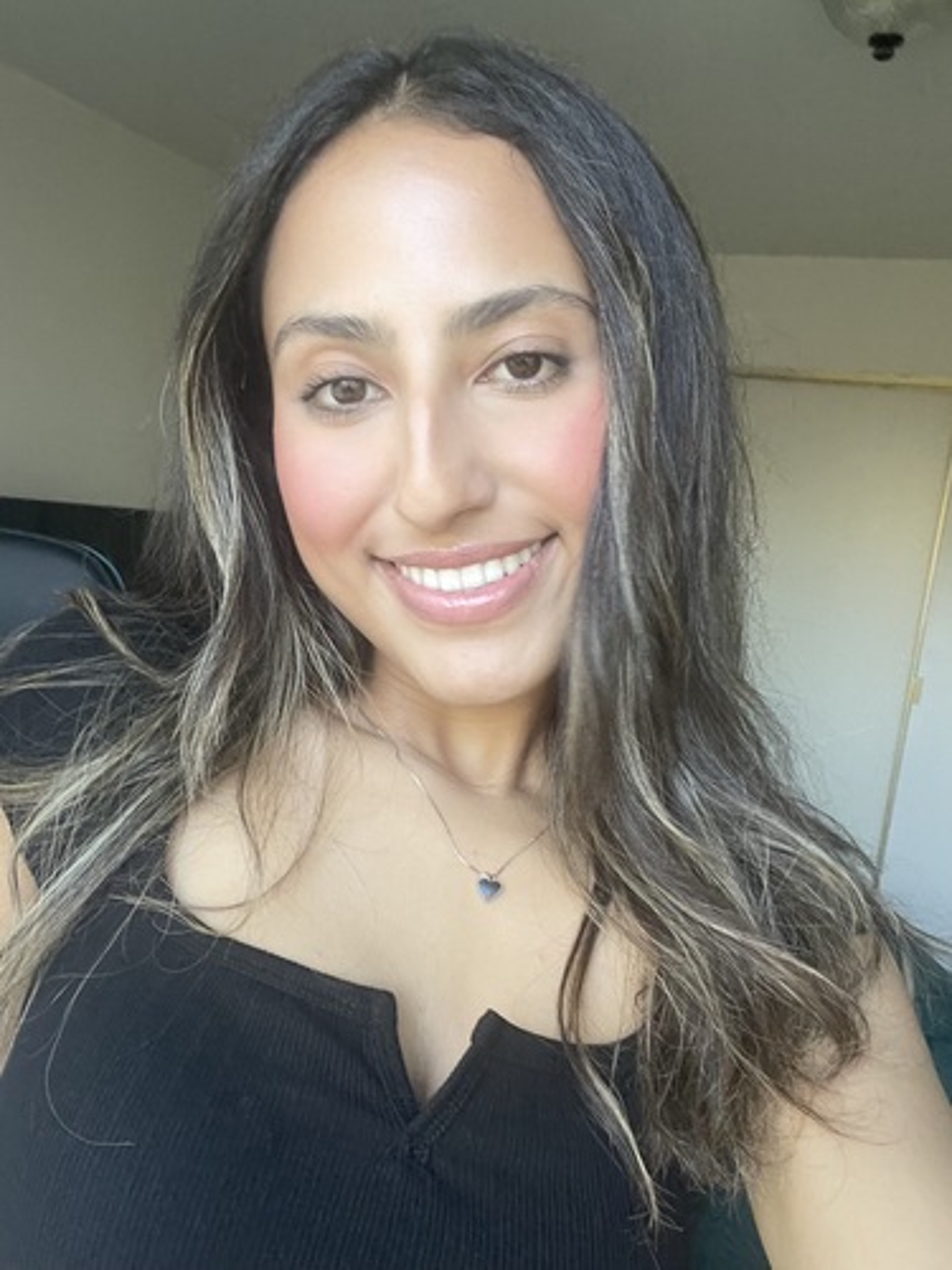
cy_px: 635
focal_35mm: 30
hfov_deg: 46.8
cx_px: 476
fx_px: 1100
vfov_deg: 60.0
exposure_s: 1/60
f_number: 2.2
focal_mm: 2.71
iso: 160
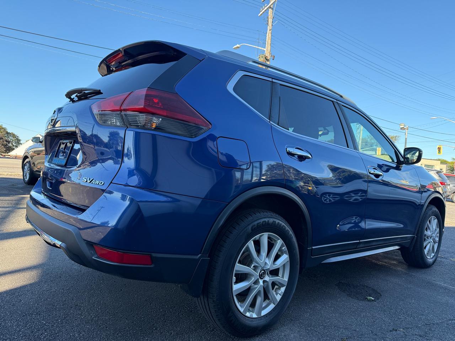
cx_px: 228
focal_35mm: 24
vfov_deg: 56.8
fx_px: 315
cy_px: 170
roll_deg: -5.2
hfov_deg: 71.6
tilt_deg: -1.3
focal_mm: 6.76
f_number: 1.78
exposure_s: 1/665
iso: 100
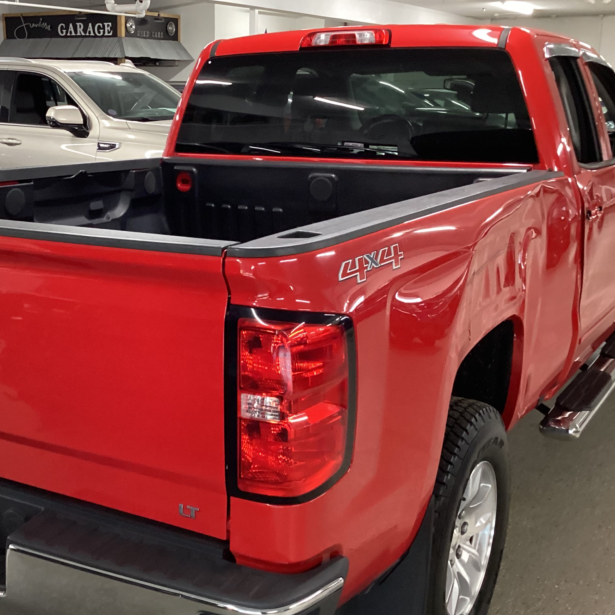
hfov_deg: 36.4
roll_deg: -1.0
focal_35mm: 46
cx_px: 207
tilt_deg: -13.5
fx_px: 925
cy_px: 323
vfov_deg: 36.8
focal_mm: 3.3
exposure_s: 1/40
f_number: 2.4
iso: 400
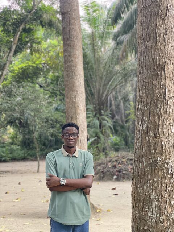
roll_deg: +0.9
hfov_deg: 28.0
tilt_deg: +5.6
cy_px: 116
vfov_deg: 36.8
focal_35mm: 52
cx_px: 87
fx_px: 349
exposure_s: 1/67
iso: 250
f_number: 2
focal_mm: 6
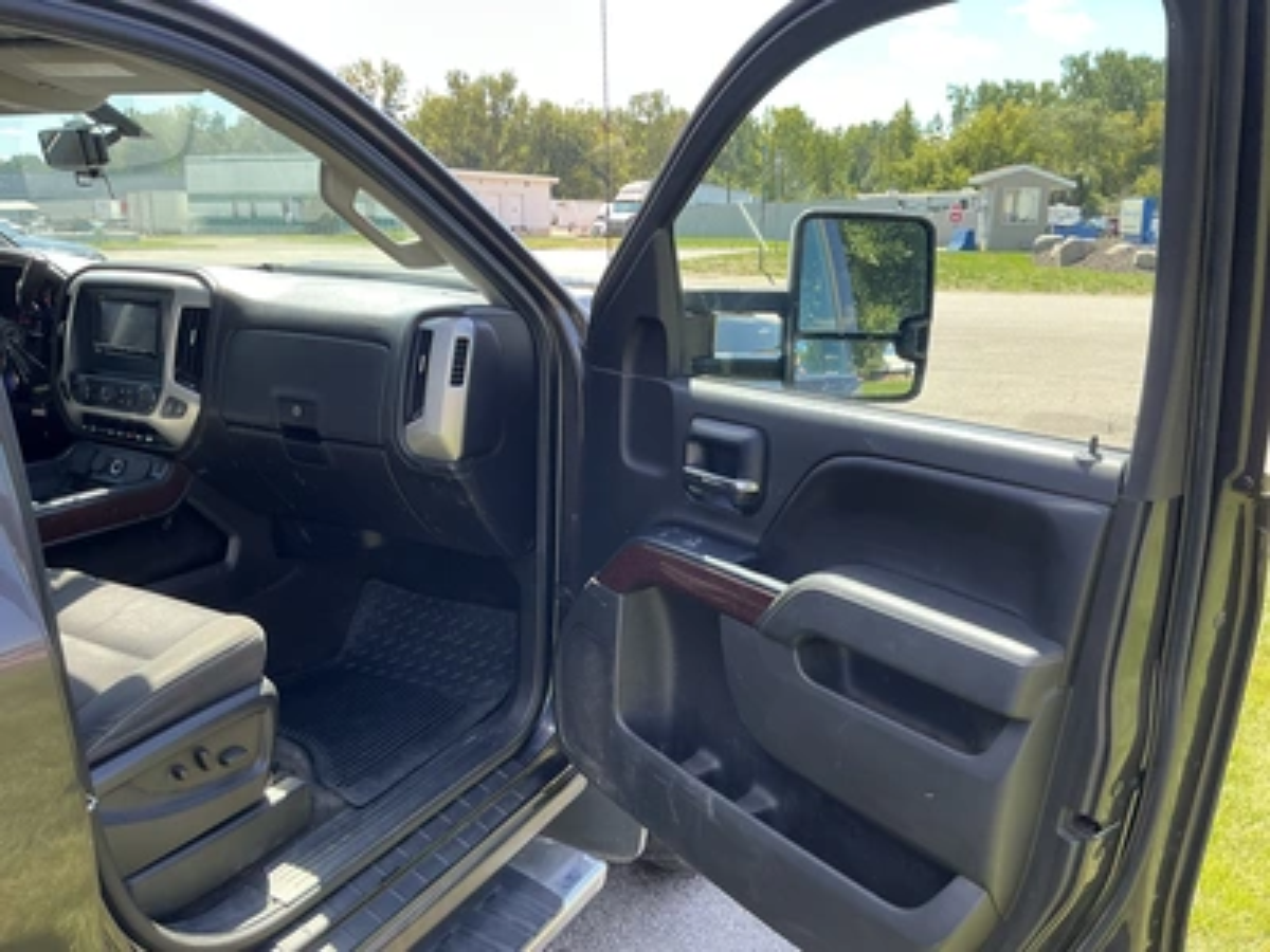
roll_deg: -0.8
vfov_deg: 49.7
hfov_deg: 63.4
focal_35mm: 28
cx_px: 635
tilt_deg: -8.6
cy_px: 476
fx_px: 1027
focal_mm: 3
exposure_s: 1/172
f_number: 1.8
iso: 25
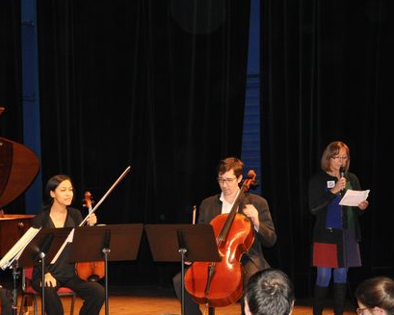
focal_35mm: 88
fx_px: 1026
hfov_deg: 21.7
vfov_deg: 17.4
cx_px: 134
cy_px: 237
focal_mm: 32
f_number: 4.2
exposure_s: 1/60
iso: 800
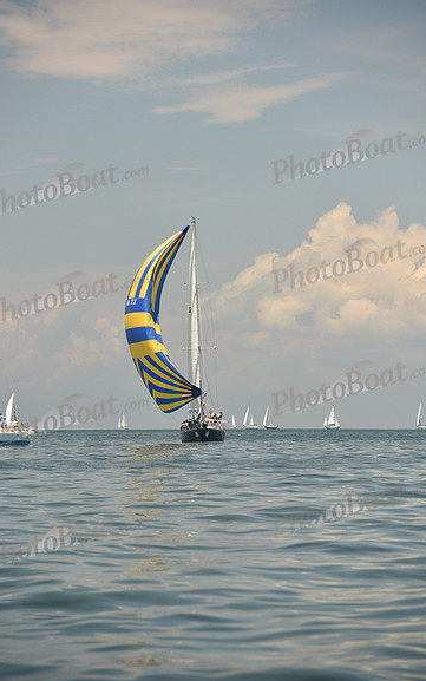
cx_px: 211
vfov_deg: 10.2
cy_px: 341
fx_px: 3805
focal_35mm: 205
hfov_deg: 6.4
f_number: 7.1
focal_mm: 200
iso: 320
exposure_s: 1/640
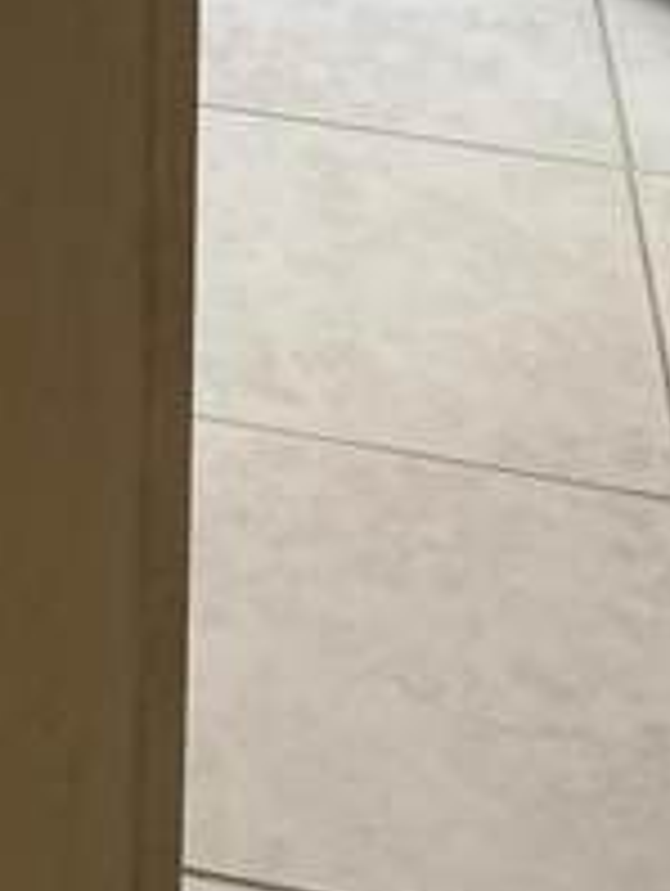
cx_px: -796
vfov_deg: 12.7
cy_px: -1125
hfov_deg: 10.5
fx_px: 3245
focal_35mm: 126
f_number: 1.6
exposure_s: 1/60
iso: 80
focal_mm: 4.2
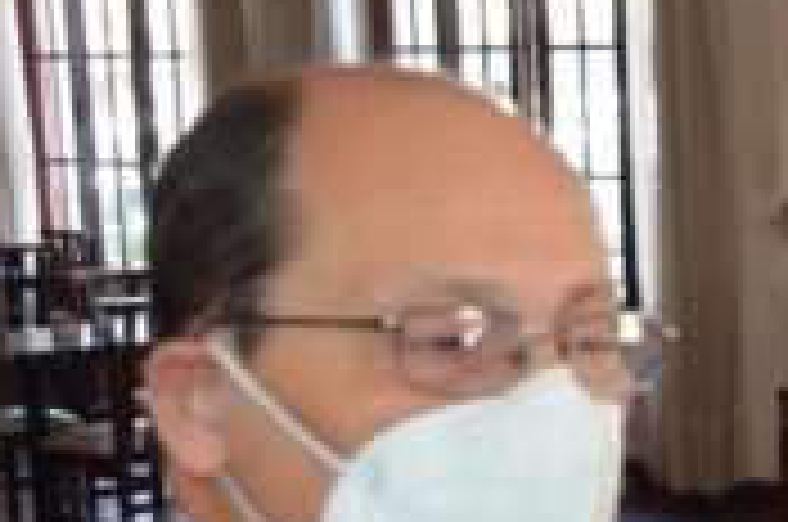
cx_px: 1220
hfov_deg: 14.5
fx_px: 2862
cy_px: 578
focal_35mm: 131
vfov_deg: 10.3
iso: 720
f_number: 3.8
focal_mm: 22
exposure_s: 1/60
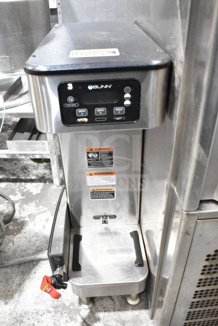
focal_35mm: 30
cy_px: 163
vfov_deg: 61.9
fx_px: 272
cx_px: 109
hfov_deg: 43.6
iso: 6400
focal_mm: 20
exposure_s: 1/125
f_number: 5.6
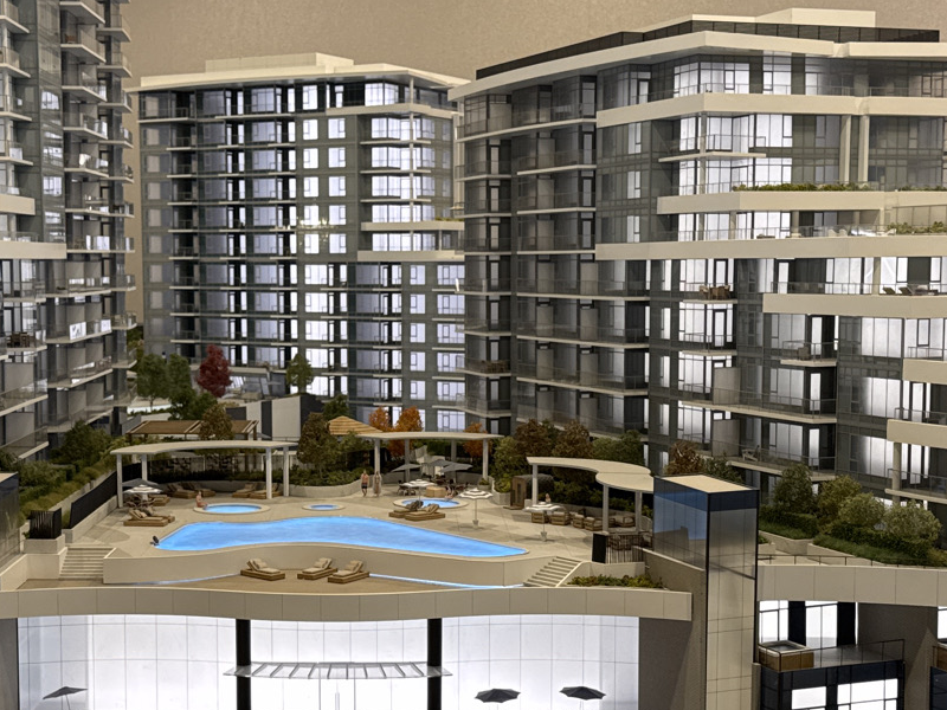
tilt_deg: -5.2
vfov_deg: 24.4
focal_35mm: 60
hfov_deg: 32.1
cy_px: 431
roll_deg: +1.1
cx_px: 406
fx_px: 1641
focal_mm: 6.76
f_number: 1.78
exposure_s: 1/68
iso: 125
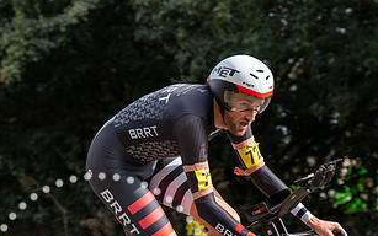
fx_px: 1989
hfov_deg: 10.9
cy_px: 145
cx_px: 173
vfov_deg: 6.8
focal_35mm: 193
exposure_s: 1/1000
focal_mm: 75
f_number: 4
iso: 125
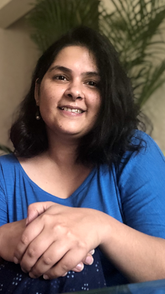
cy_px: 147
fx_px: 366
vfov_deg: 43.7
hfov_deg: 24.8
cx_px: 21
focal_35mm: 47
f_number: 2.2
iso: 125
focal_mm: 2.87
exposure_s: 1/30
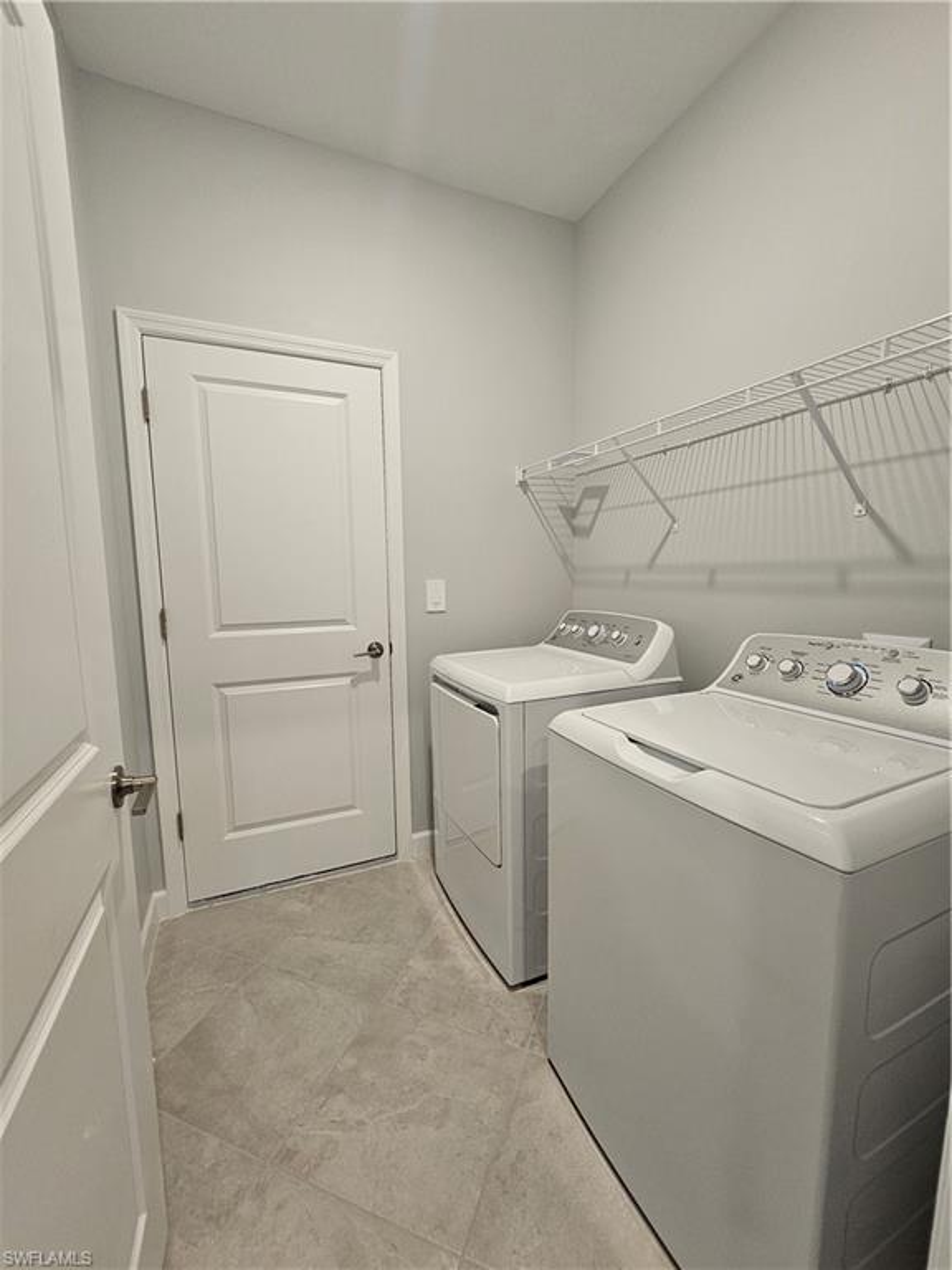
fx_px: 477
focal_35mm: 13
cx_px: 476
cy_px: 635
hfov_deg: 89.9
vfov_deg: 106.2
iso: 250
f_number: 2.2
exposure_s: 1/60
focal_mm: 2.2
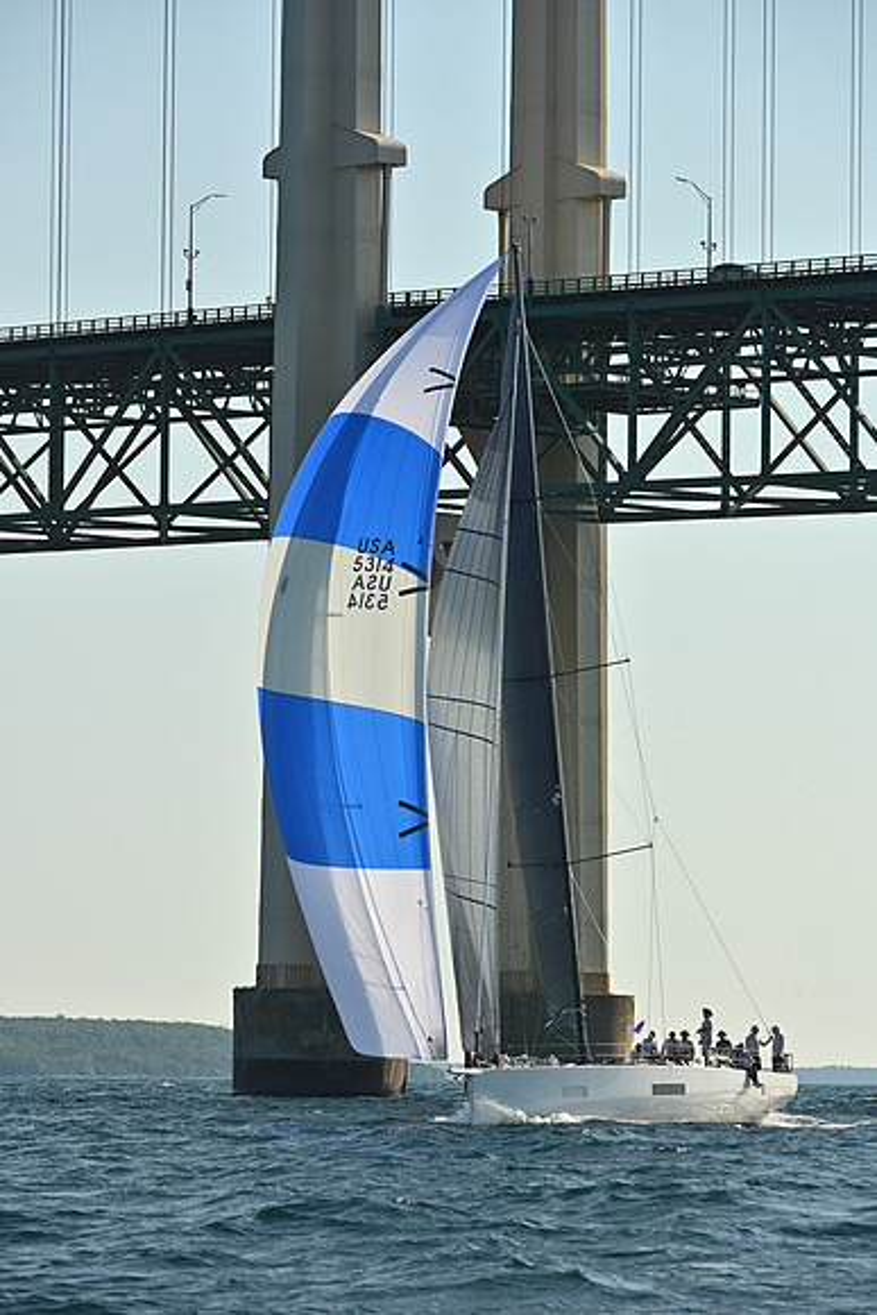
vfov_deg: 12.1
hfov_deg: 8.1
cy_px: 658
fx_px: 6208
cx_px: 438
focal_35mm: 170
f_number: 7.1
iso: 320
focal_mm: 170
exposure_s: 1/2000
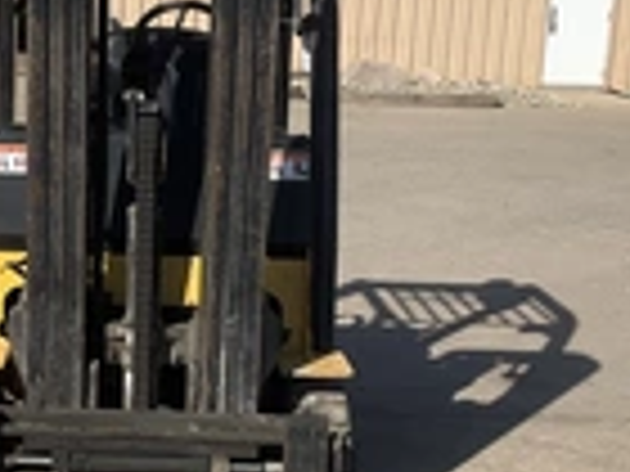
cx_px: 94
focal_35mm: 83
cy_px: 351
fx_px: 1511
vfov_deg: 17.7
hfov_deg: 23.1
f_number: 1.8
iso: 25
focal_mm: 3
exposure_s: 1/2227
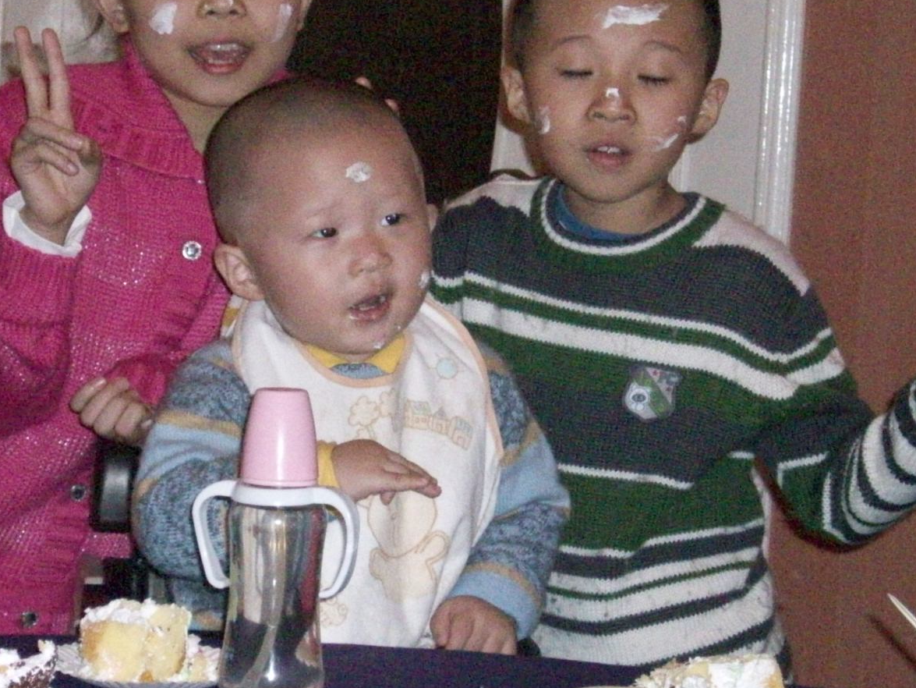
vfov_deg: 12.9
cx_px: 407
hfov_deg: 17.1
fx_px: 3044
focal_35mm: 115
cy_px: 241
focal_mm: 11
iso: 800
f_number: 4.1
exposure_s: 1/194
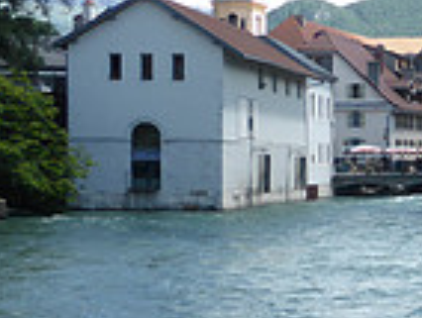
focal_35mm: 102
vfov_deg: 14.5
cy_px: 186
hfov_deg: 17.1
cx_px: 657
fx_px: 1246
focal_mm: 4.3
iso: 100
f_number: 3.3
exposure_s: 1/500
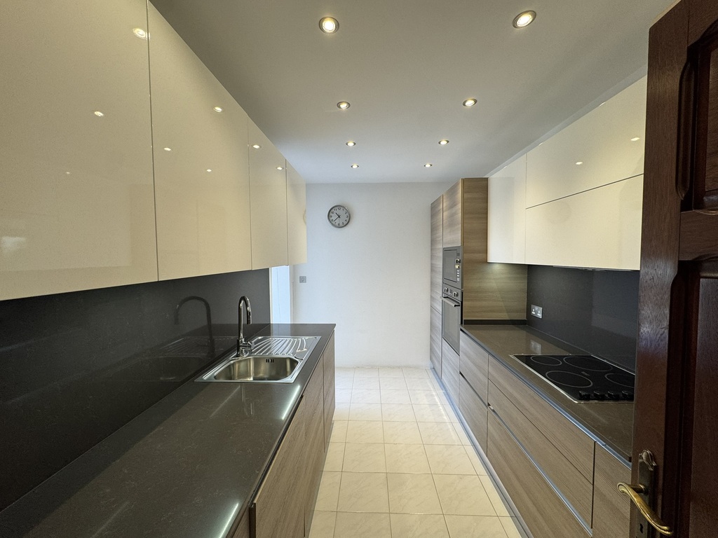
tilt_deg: -2.9
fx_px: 290
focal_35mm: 14
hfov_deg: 102.1
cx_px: 359
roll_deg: -0.2
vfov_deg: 85.7
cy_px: 269
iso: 100
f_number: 2.2
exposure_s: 1/100
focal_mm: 2.22
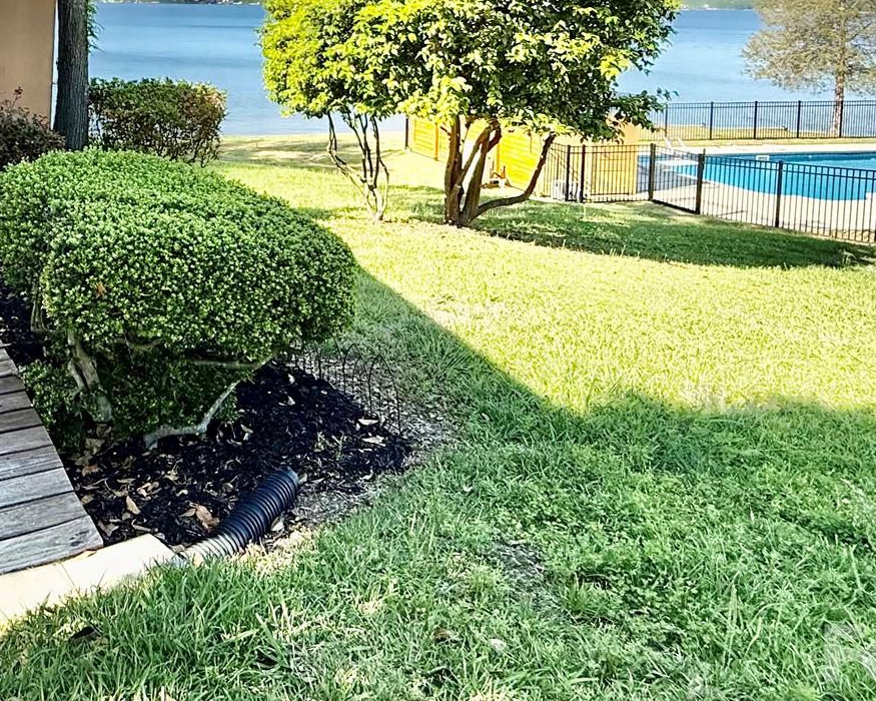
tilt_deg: -2.3
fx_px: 830
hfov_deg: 50.8
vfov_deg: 41.4
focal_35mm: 32
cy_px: 43
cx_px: 129
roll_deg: -0.4
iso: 50
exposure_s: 1/1068
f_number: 2.2
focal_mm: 2.22
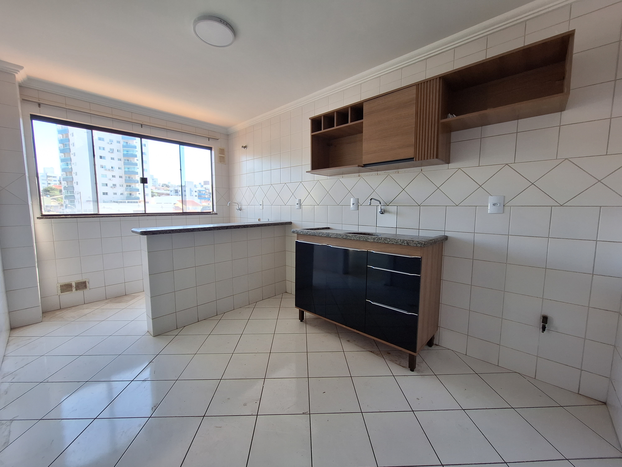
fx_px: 234
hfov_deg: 106.2
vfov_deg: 89.9
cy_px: 234
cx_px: 311
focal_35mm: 13
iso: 40
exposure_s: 1/60
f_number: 2.2
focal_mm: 1.74
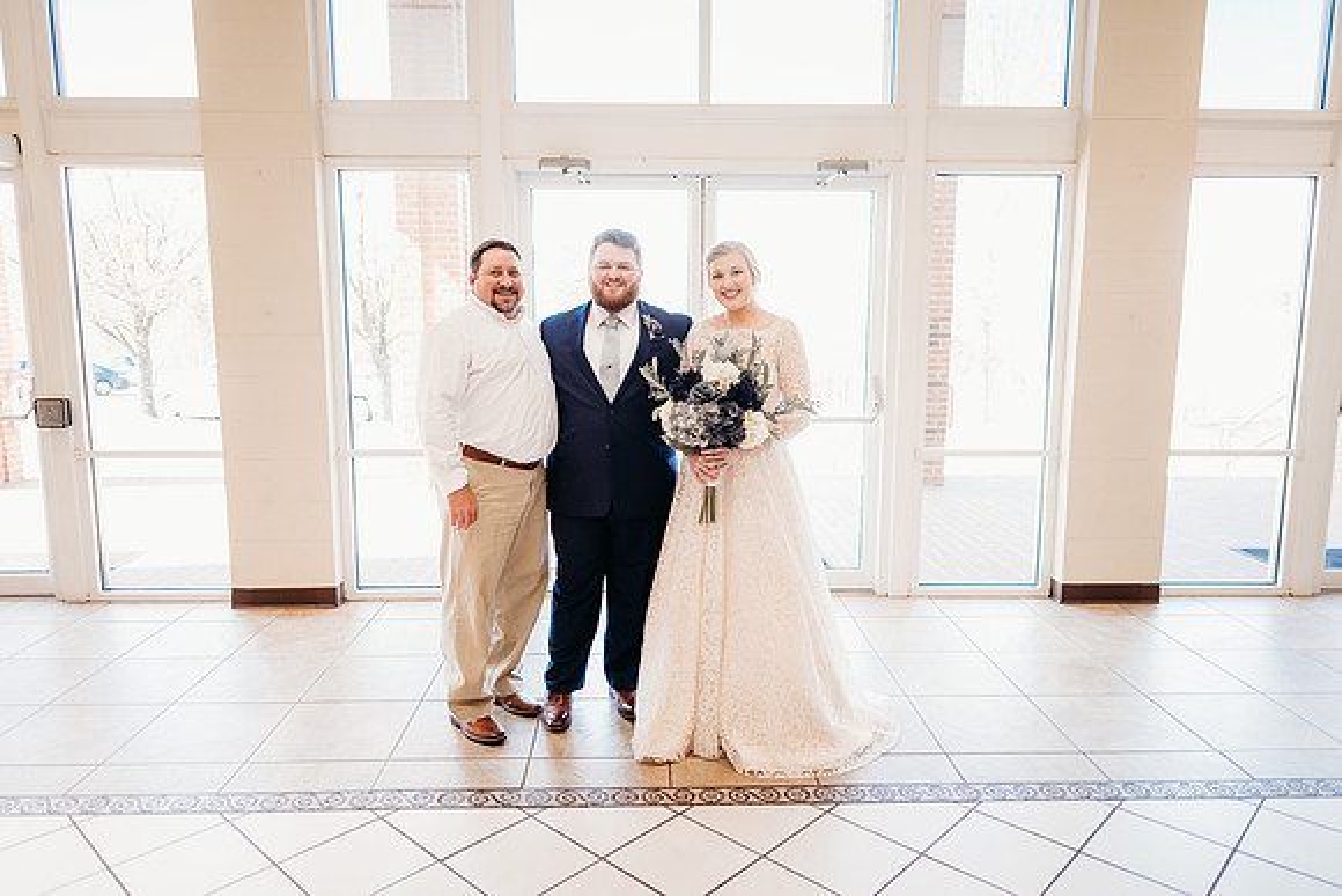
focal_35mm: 24
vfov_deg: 53.2
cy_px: 448
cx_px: 671
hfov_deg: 73.7
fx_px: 895
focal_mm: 24
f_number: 2.5
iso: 500
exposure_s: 1/160
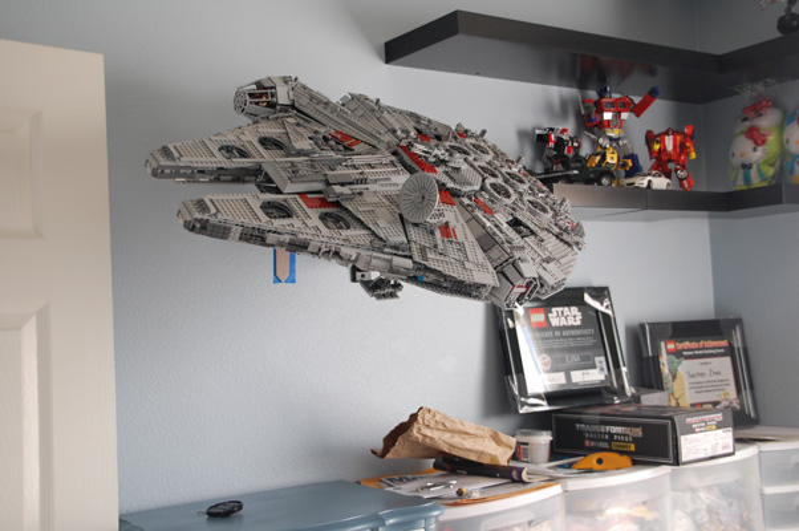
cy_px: 266
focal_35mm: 45
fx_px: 998
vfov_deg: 29.8
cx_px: 400
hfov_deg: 43.6
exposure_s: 1/100
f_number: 5
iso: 400
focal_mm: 30
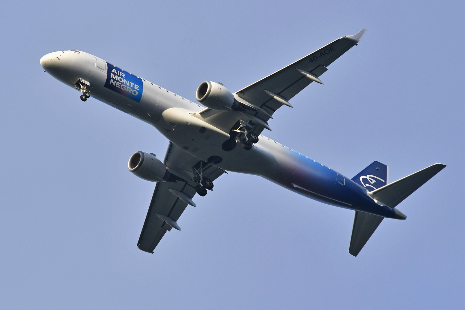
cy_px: 155
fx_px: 5811
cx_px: 232
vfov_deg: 3.1
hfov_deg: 4.6
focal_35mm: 450
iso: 250
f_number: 11
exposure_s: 1/800
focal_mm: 300
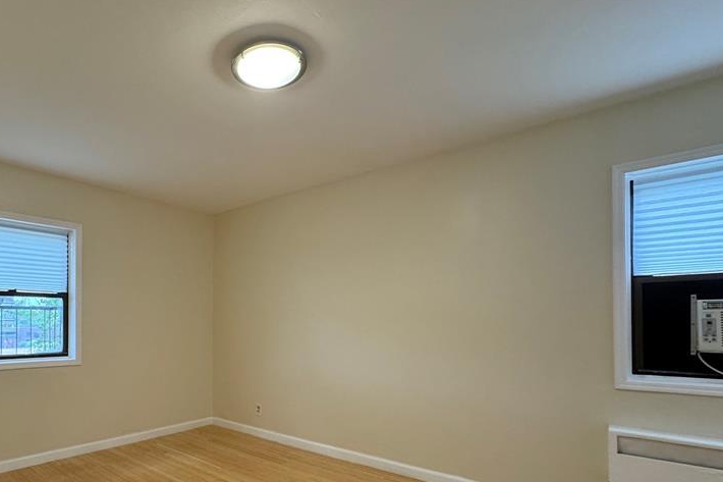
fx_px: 422
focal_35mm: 21
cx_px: 246
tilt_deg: -0.2
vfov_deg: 58.2
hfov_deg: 78.8
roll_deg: -0.3
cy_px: 319
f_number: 2.2
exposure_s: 1/60
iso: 250
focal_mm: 2.22
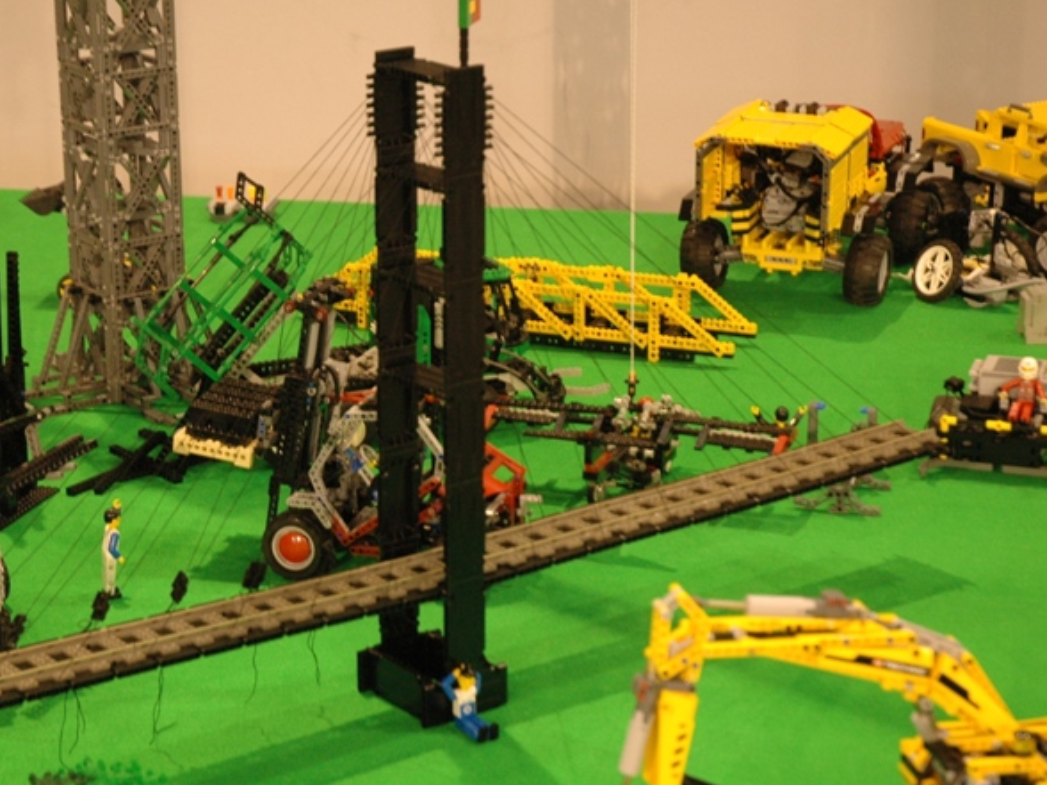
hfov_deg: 20.0
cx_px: 424
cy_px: 431
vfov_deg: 15.1
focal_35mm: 98
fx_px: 2964
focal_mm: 50
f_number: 4.5
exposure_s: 1/25
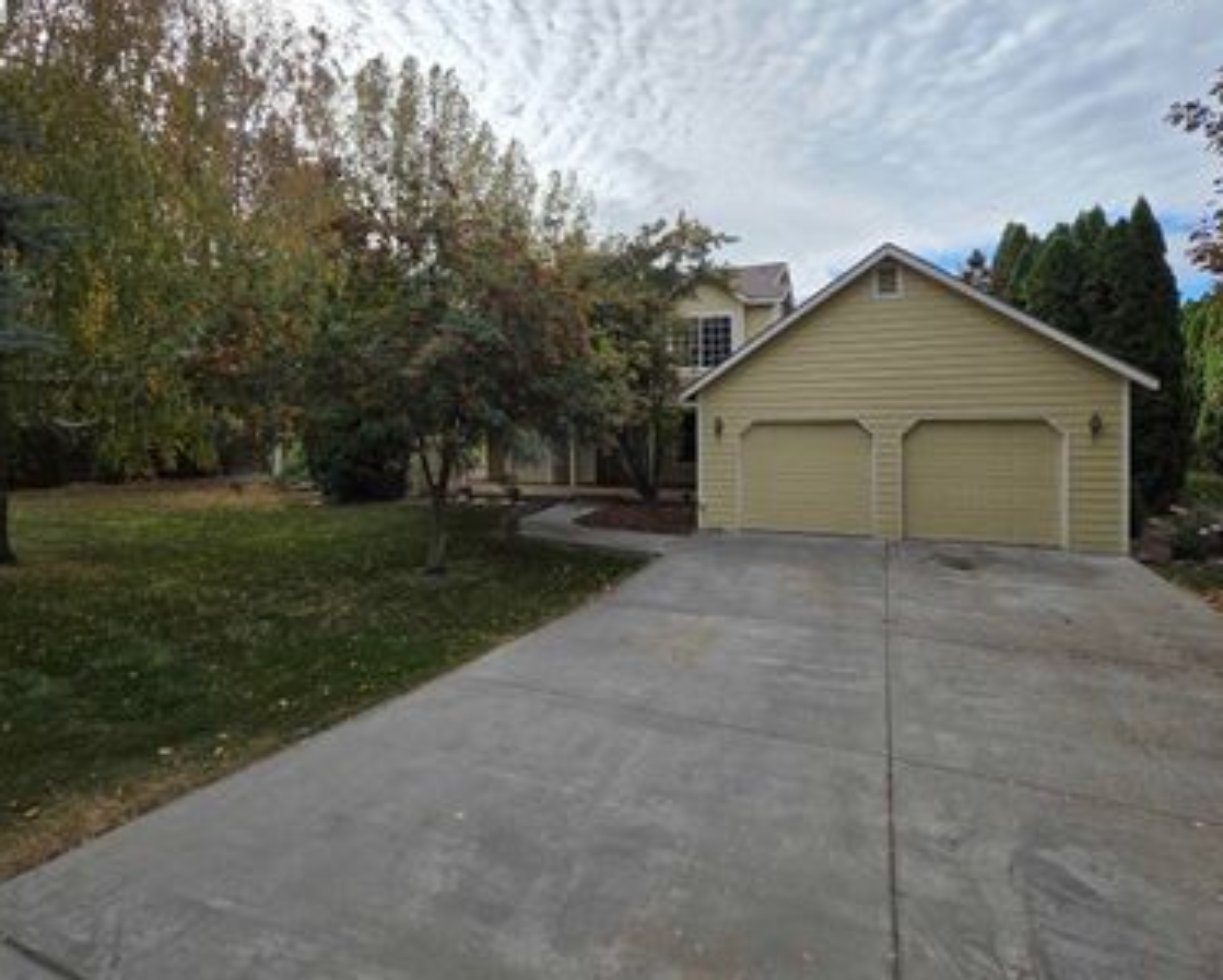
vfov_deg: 76.8
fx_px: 616
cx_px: 600
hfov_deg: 89.6
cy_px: 444
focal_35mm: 17
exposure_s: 1/1930
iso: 40
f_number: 1.9
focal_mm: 2.2
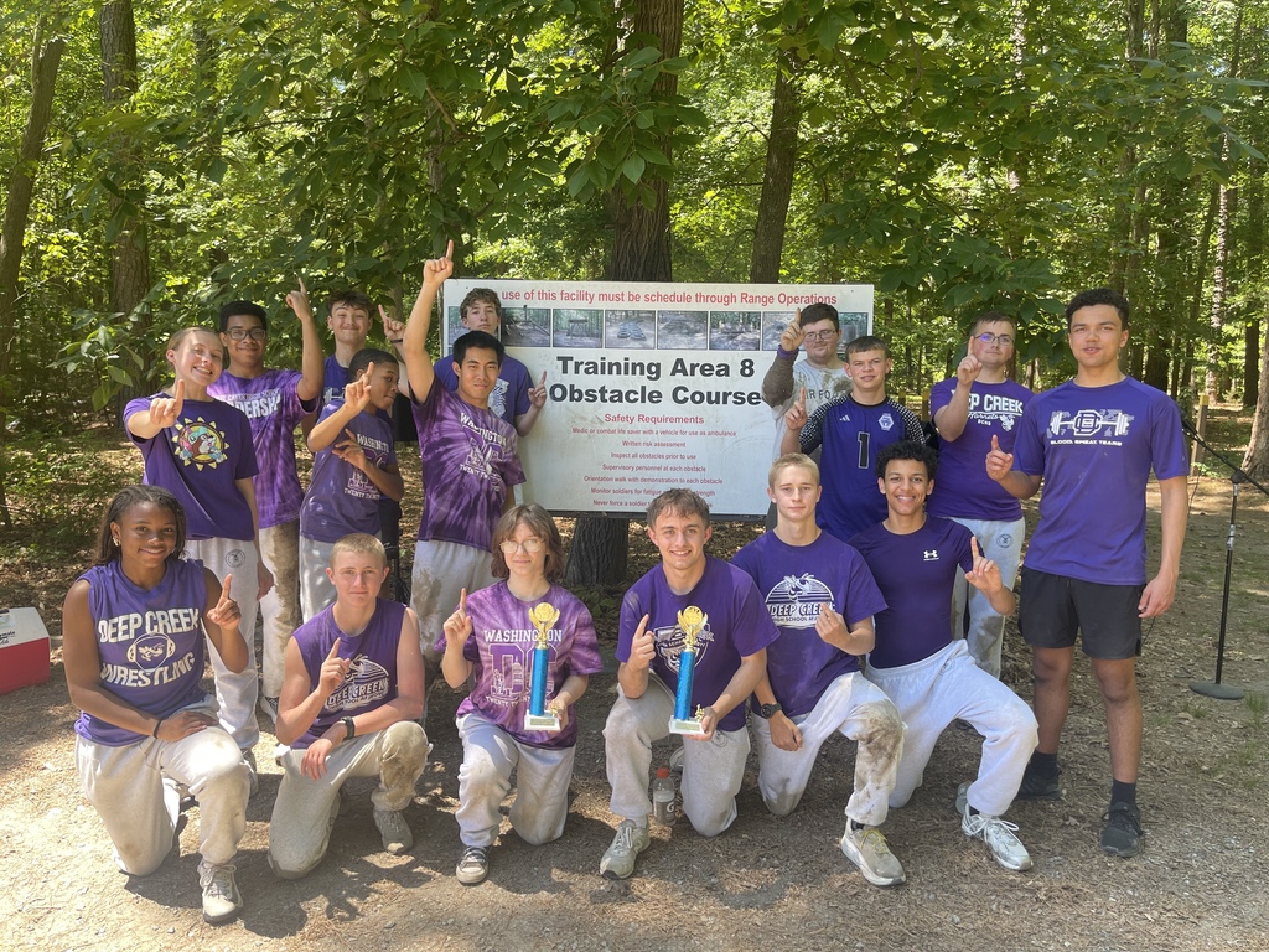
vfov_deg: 54.9
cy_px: 476
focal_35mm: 25
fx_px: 916
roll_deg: -1.4
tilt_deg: -7.6
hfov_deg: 69.4
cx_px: 634
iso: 32
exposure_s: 1/190
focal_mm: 5.1
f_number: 1.6
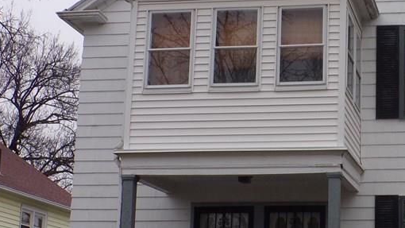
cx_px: 391
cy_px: 161
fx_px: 870
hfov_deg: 25.1
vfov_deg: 14.9
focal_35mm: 81
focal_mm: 6.6
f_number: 4.7
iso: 80
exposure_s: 1/150
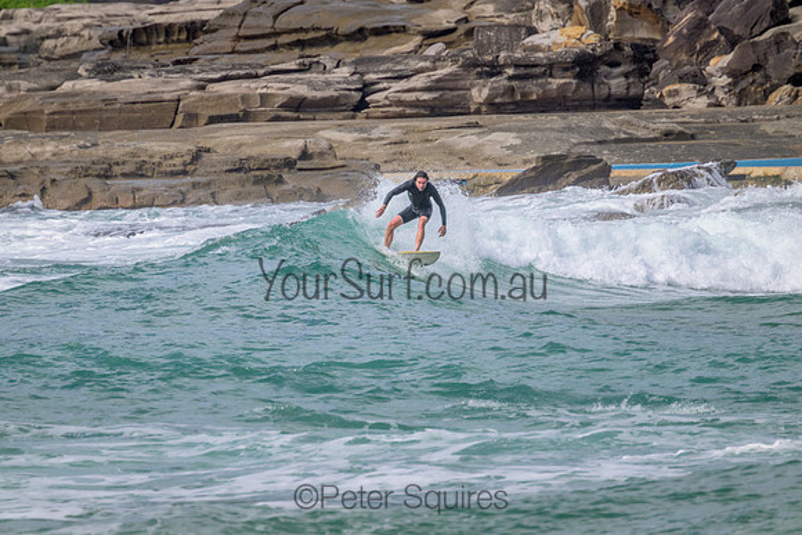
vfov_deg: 1.7
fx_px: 17826
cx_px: 401
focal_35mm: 800
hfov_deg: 2.6
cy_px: 268
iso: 1100
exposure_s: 1/2000
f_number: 11
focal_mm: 800
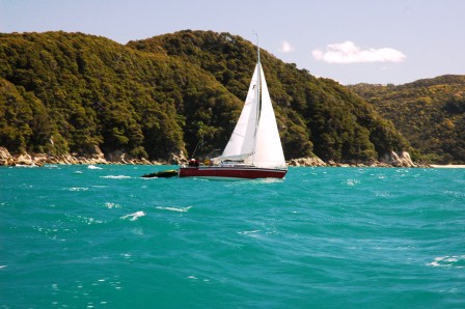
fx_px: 1355
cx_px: 232
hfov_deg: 19.5
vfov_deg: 13.0
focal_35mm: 105
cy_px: 154
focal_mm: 70
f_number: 10
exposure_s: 1/200
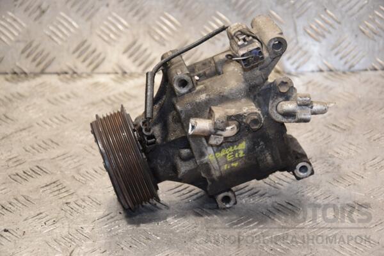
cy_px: 128
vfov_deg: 13.0
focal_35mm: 105
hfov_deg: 19.5
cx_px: 192
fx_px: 1120
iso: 800
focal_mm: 70
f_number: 5.3
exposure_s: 1/100
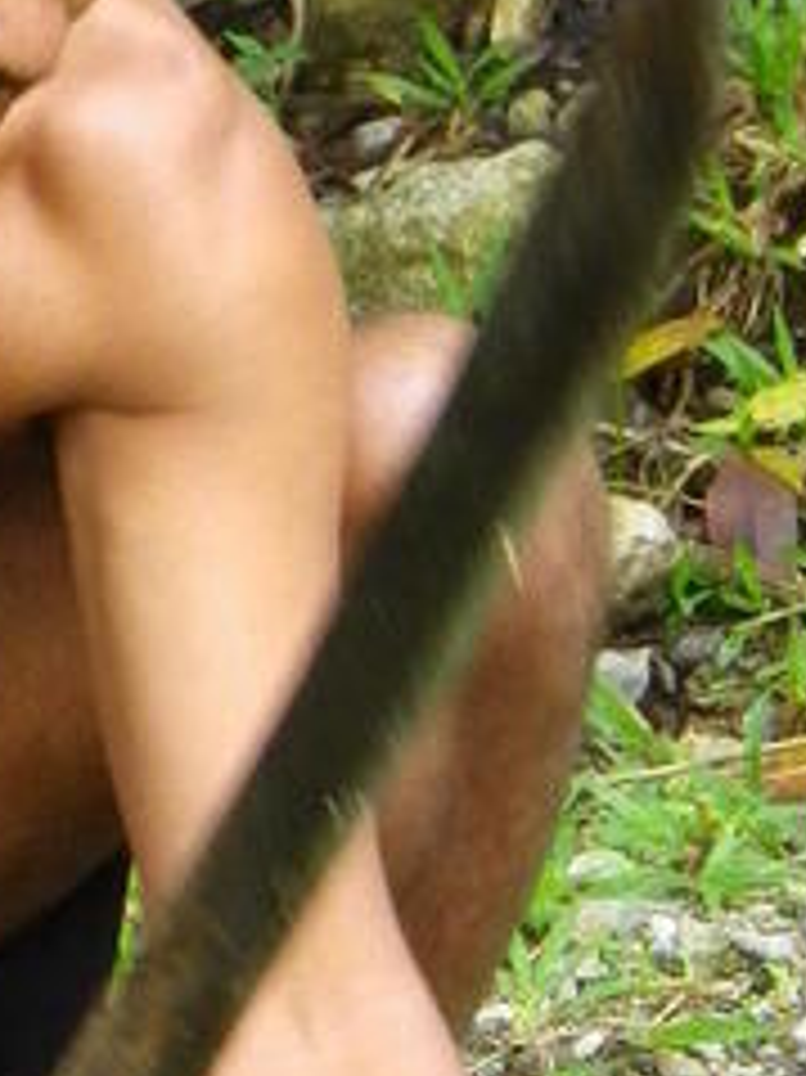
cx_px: 374
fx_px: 9198
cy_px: 815
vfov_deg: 6.7
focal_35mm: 296
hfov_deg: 5.0
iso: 200
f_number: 4.5
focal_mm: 10.4
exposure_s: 1/60
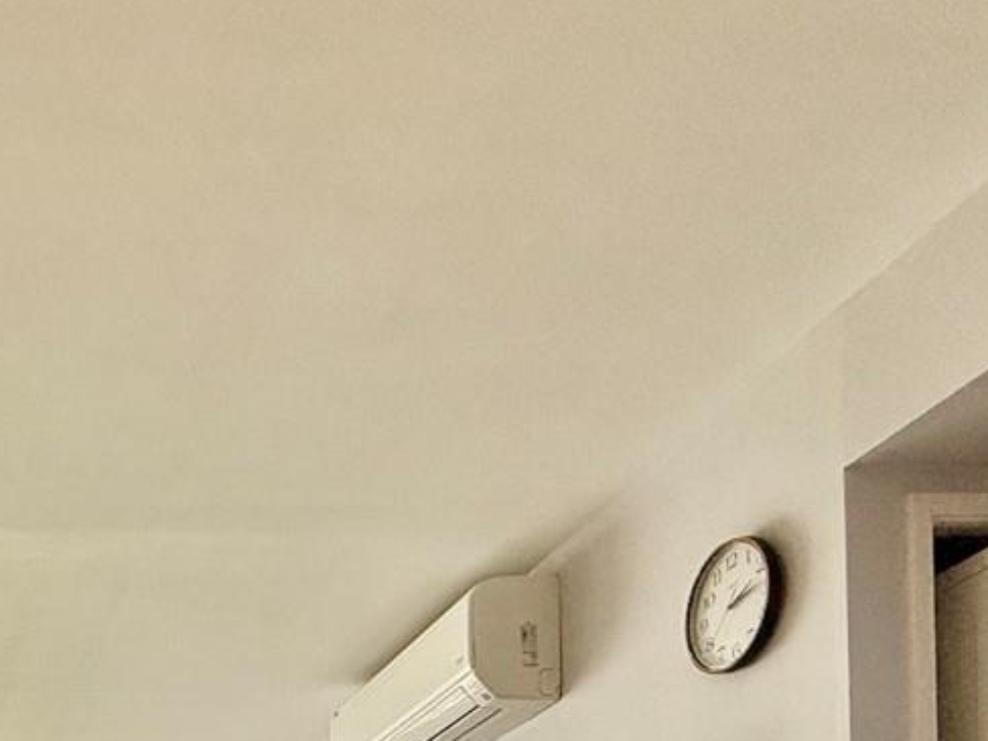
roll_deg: +0.2
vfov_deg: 24.3
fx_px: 1313
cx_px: -93
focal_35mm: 46
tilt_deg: +0.3
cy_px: 1123
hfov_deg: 35.4
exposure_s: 1/198
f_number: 2.2
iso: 64
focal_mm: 2.22
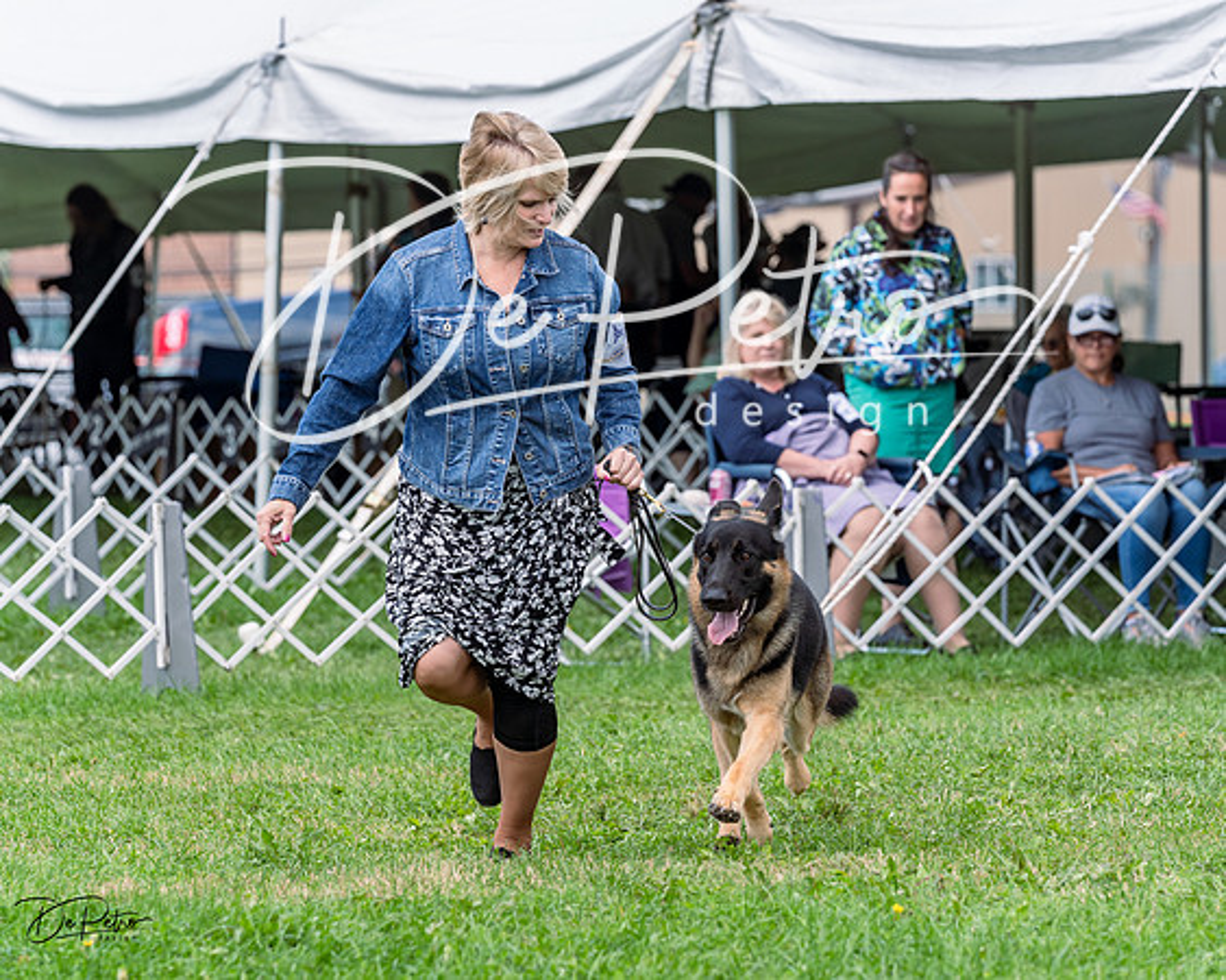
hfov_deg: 10.7
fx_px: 6577
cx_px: 613
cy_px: 490
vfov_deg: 8.5
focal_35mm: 181
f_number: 5
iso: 400
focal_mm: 161
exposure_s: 1/800
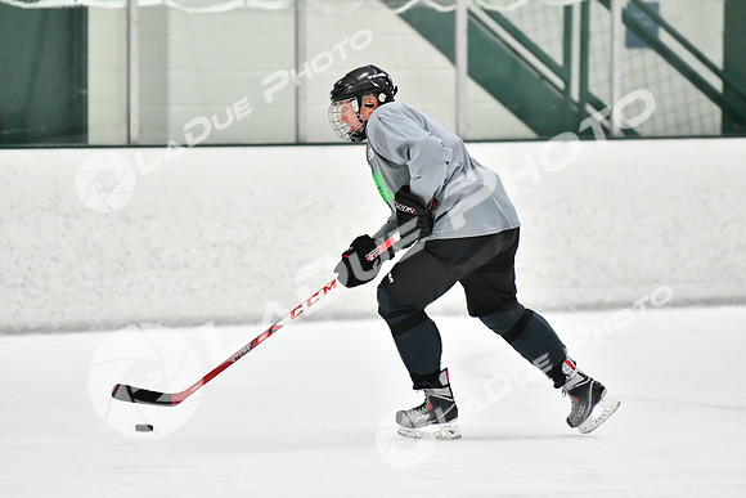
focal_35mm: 300
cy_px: 249
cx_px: 373
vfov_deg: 4.6
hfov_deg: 6.9
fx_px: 6218
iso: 6400
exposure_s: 1/1600
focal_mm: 200
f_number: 2.8
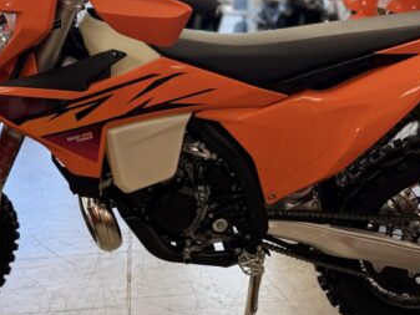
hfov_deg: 33.7
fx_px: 692
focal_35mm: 57
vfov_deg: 25.7
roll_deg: +1.9
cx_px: 178
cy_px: 143
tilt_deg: -11.8
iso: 160
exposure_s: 1/200
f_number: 1.78
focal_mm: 6.76
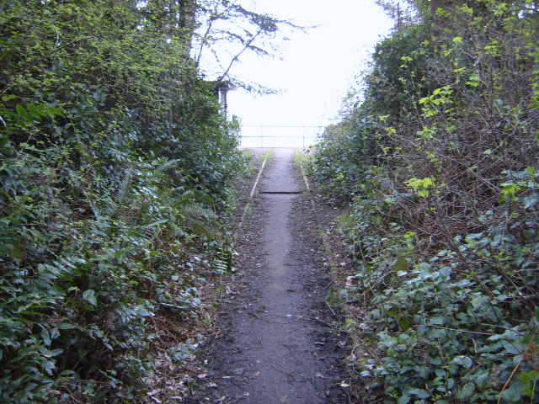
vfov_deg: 40.7
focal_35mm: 35
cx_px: 270
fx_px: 545
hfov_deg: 52.6
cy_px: 202
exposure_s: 1/30
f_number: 2.8
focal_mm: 5.8
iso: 60
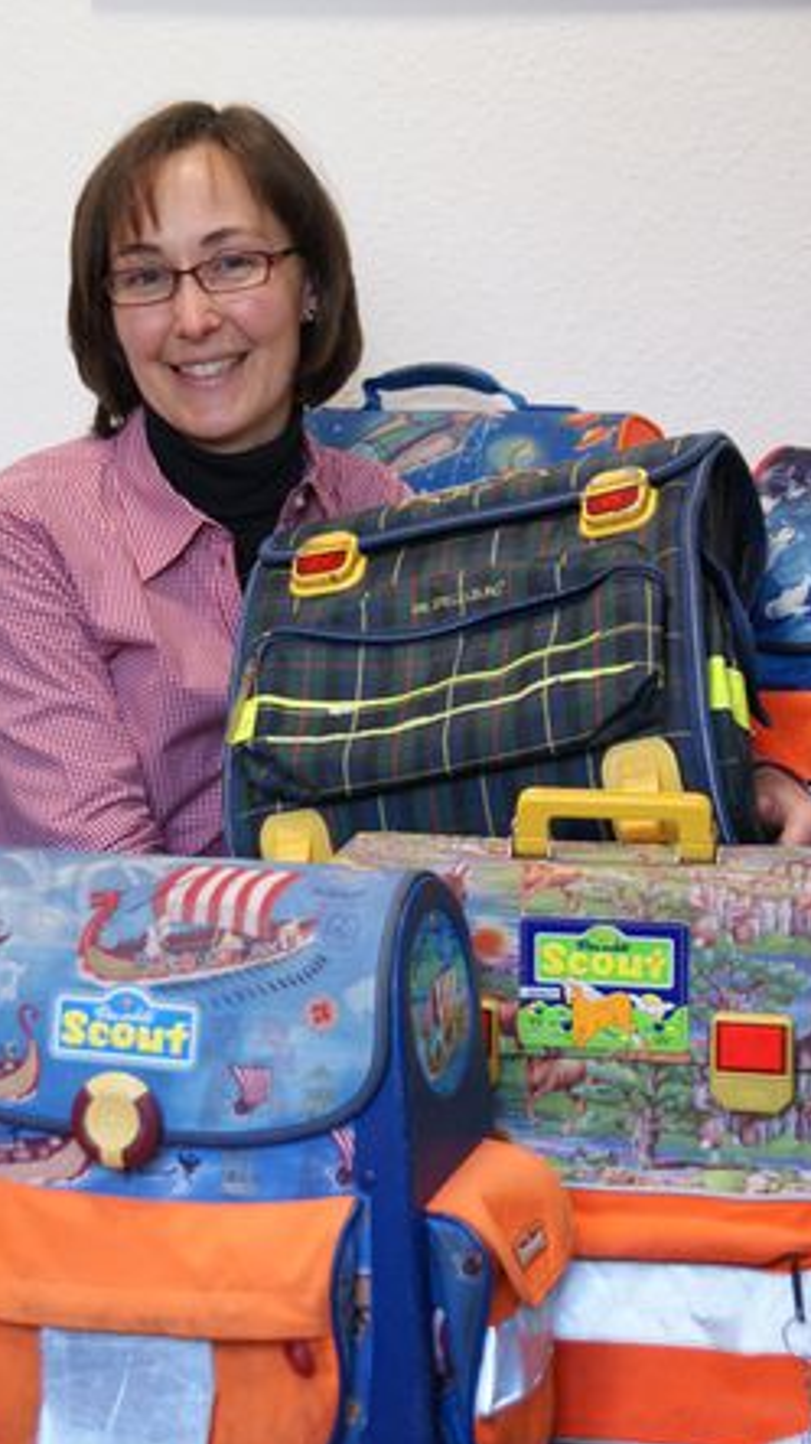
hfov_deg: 13.8
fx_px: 3348
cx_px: 345
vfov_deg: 24.3
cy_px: 727
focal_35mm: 88
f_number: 5
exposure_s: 1/80
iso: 800
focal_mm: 55
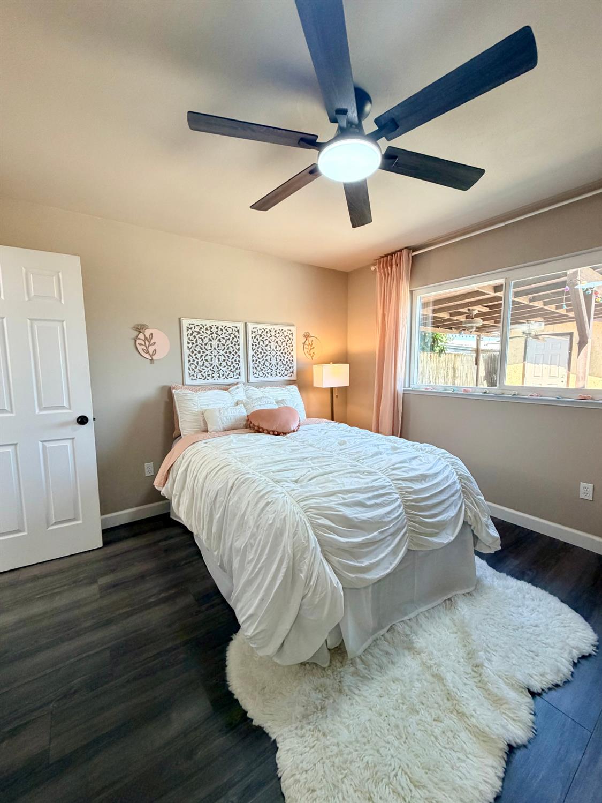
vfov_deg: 102.0
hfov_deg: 85.7
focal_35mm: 14
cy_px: 402
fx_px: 324
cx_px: 301
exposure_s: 1/120
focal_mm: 2.22
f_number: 2.2
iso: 200
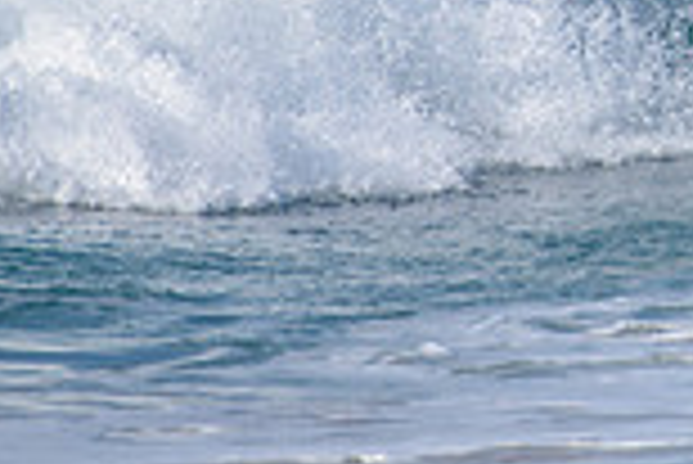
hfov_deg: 1.1
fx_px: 36223
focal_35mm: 1880
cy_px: -241
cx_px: 1152
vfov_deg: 0.7
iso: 250
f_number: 5.6
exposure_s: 1/2500
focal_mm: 500
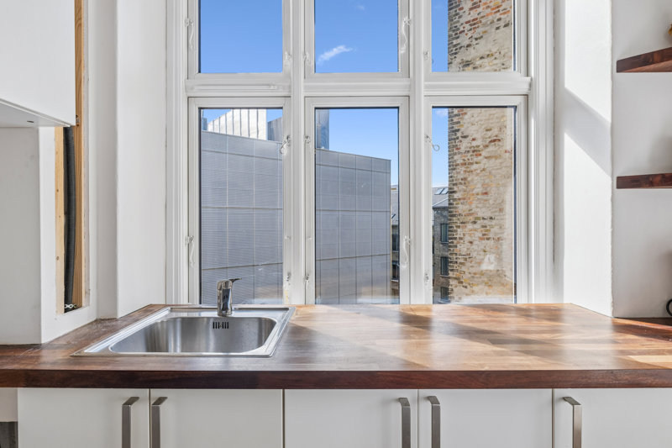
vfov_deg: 61.9
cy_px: 224
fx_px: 373
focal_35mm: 20
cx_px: 336
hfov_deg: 84.0
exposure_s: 1/40
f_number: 9
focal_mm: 20
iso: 160
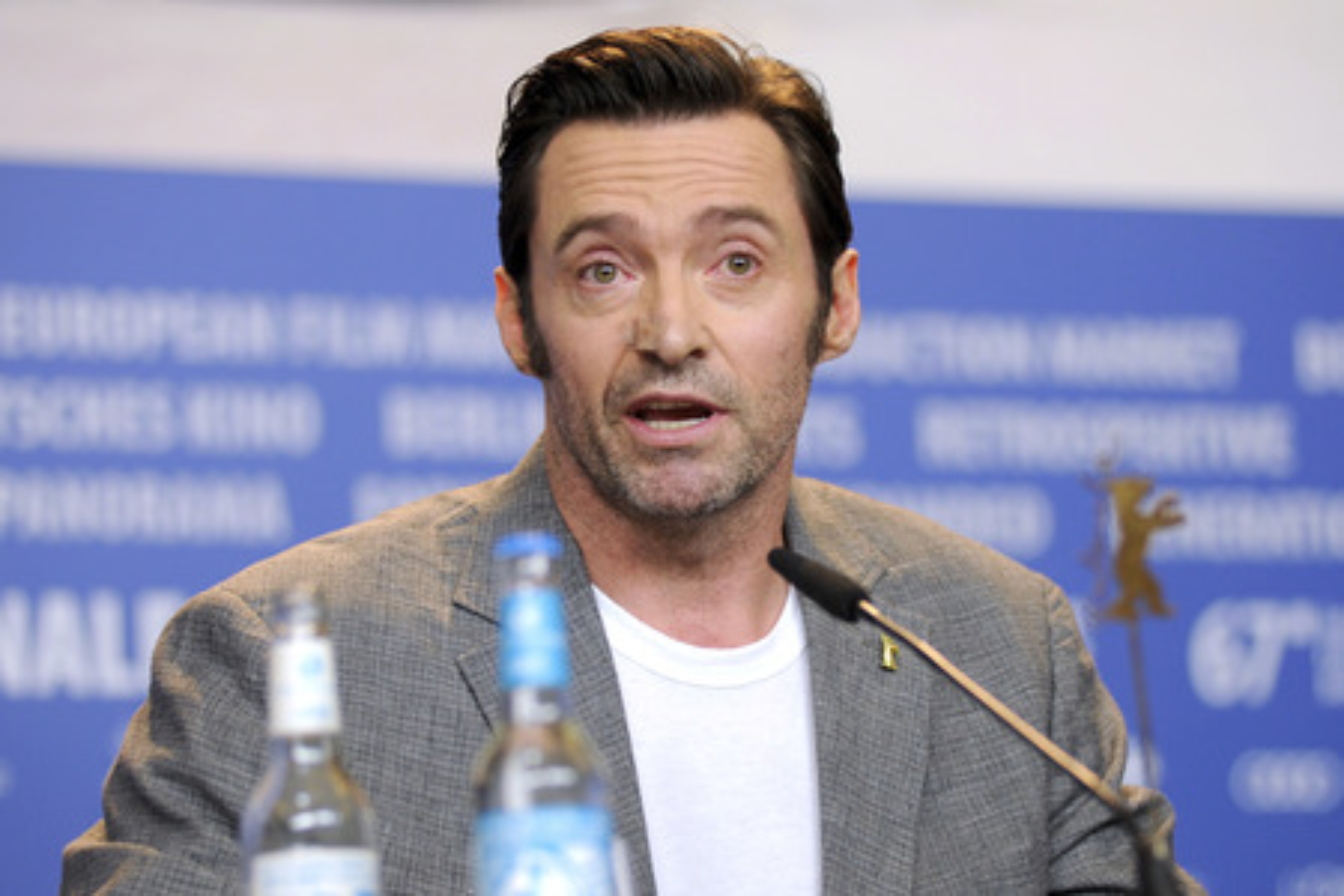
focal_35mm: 125
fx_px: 4666
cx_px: 672
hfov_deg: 16.4
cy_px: 448
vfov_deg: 11.0
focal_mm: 125
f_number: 2.8
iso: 1250
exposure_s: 1/500
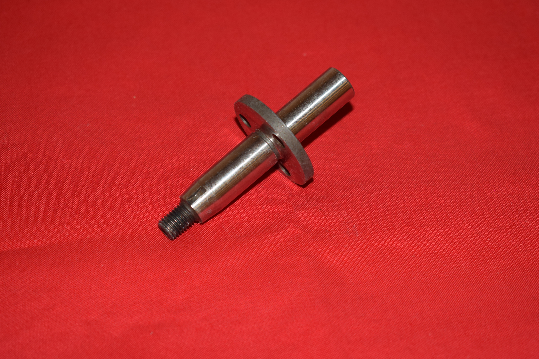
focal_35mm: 84
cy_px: 179
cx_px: 272
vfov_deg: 16.4
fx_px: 1250
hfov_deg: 24.3
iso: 320
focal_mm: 55
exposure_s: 1/60
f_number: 5.6
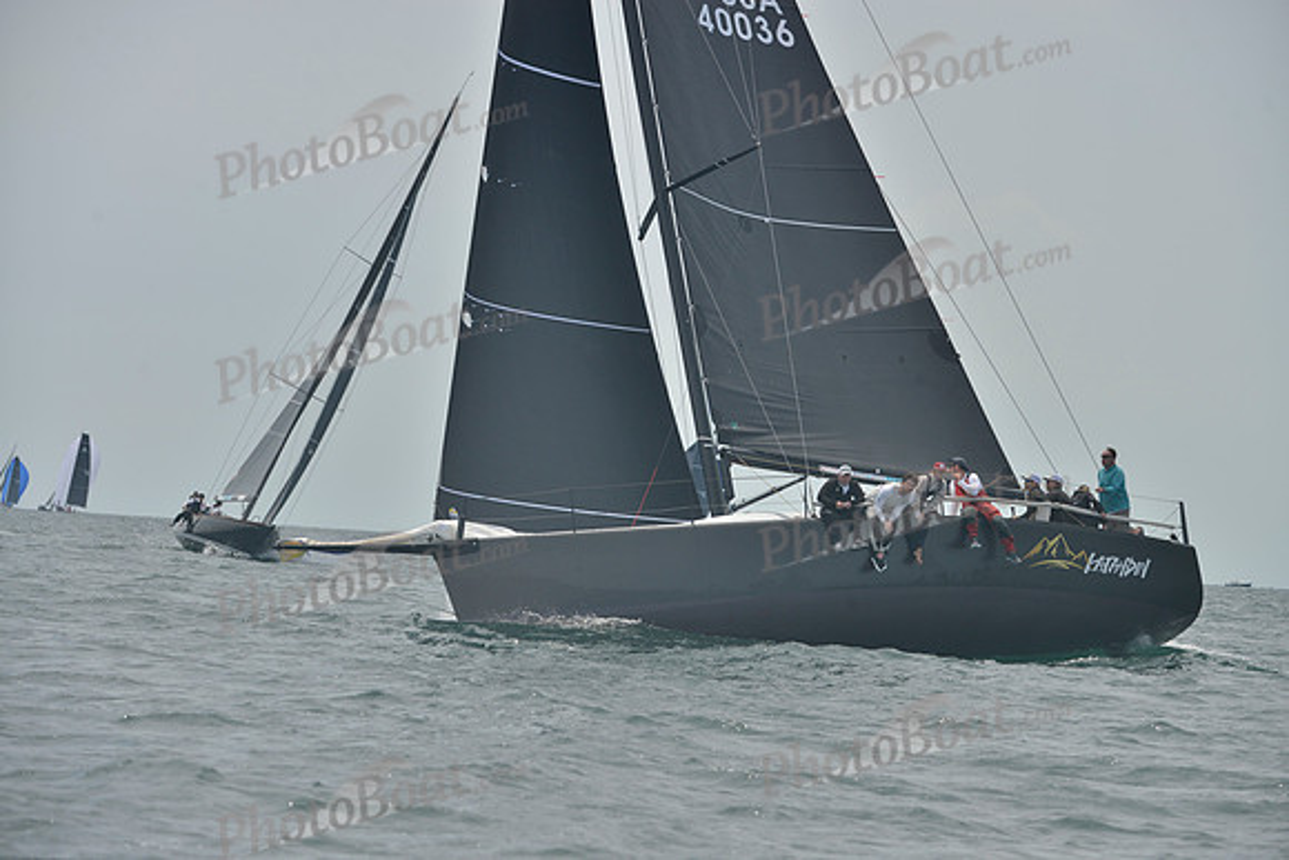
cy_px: 430
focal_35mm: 200
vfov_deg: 6.9
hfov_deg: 10.3
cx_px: 644
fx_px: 7162
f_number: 7.1
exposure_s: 1/1250
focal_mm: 200
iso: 280
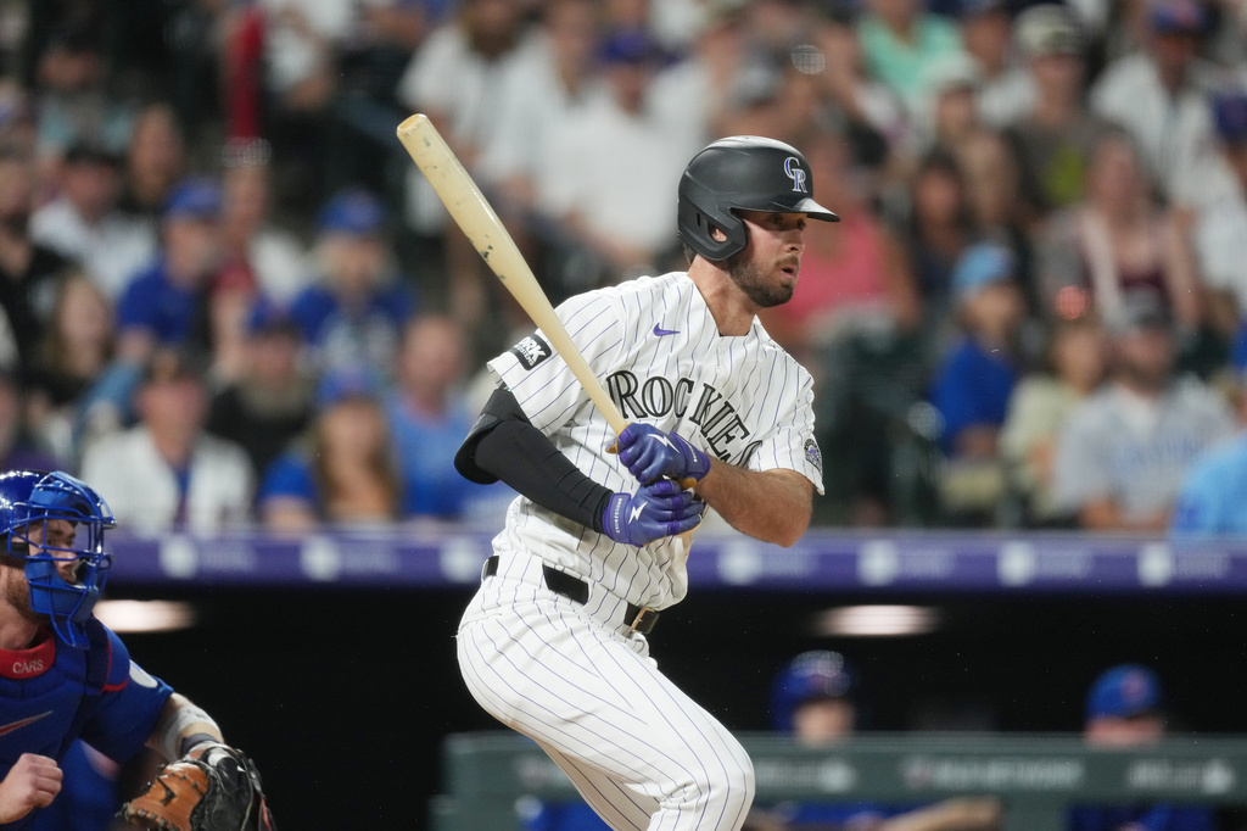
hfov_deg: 3.4
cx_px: 624
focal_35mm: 600
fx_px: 20775
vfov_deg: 2.3
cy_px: 416
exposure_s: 1/1600
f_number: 4
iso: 5000
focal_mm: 600
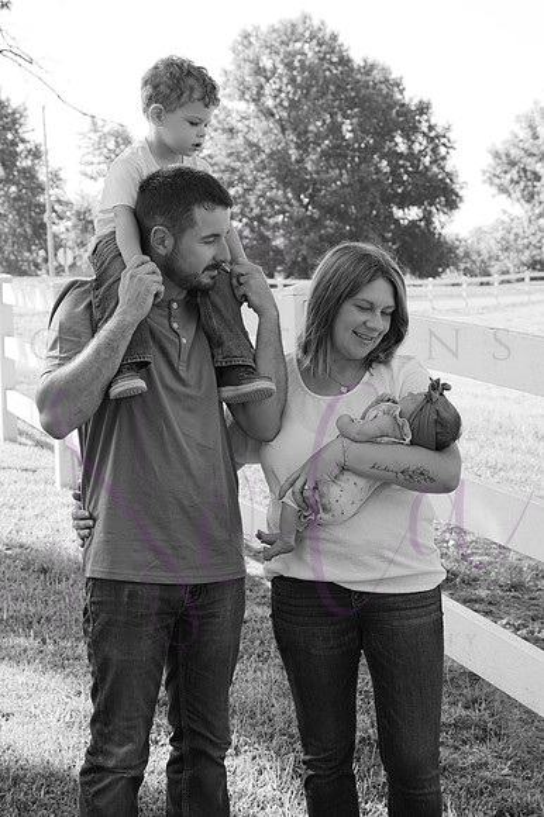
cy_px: 408
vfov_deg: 35.1
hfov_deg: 23.8
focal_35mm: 57
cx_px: 272
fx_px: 1293
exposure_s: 1/320
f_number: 7.1
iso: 400
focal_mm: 57
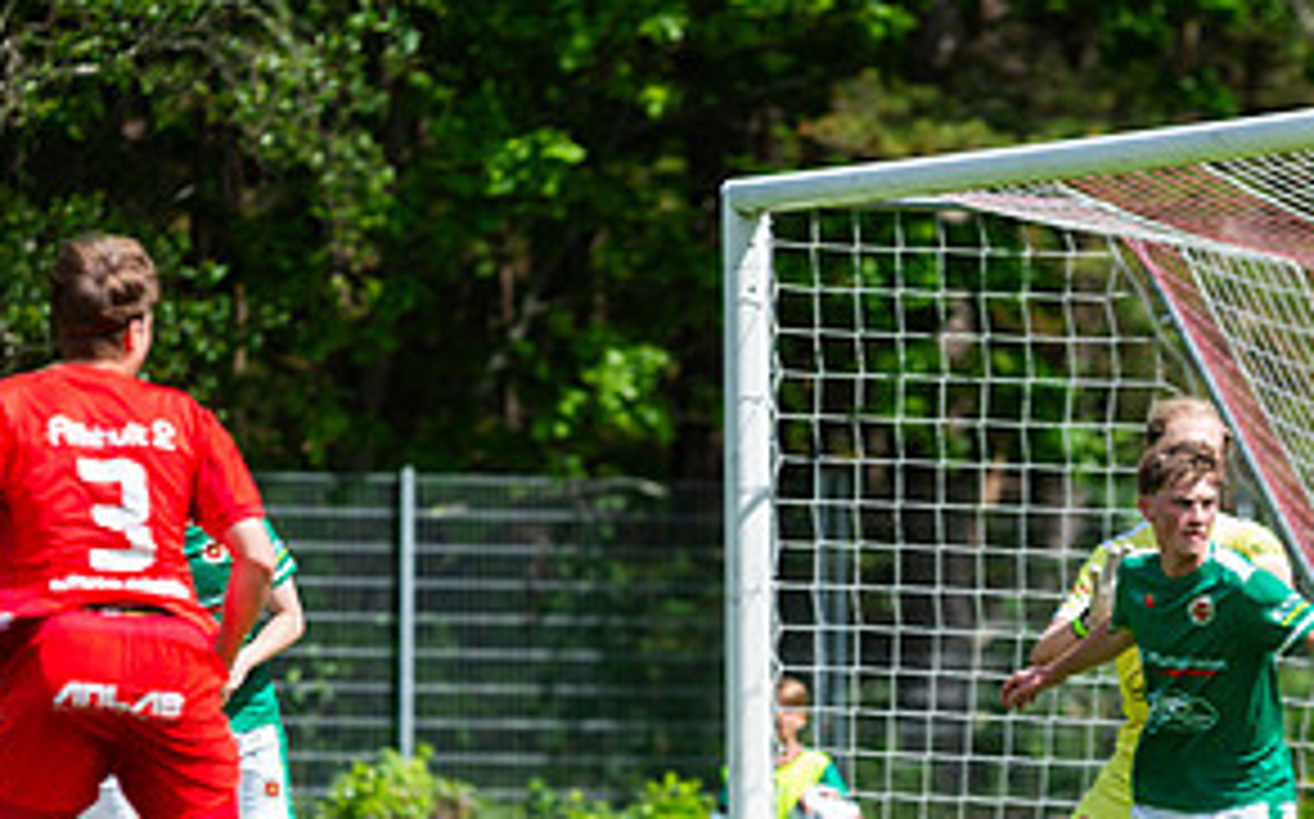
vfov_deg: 3.2
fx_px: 14671
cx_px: 382
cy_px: 612
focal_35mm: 410
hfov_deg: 5.1
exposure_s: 1/1600
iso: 220
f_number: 4
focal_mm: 200
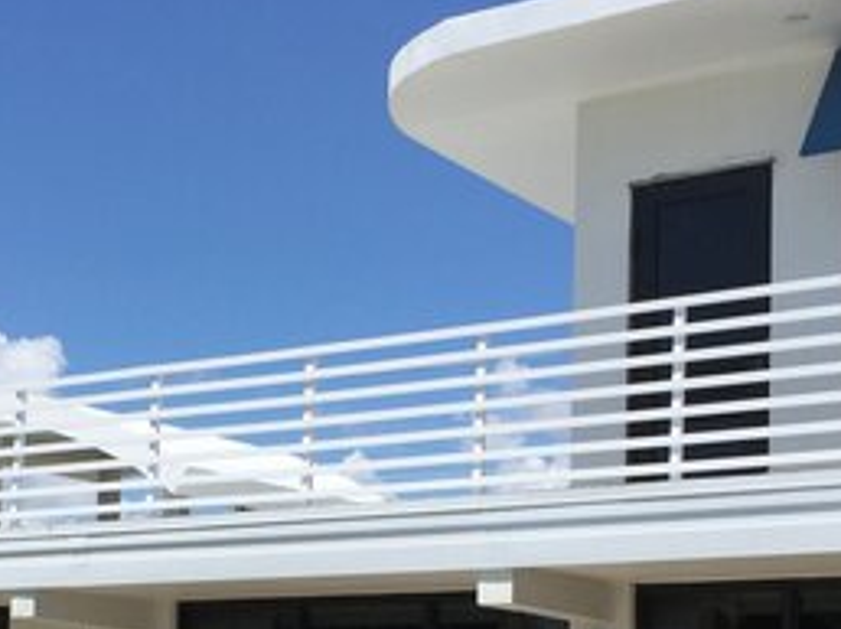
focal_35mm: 72
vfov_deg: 19.7
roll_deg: -1.9
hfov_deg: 26.9
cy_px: 645
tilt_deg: +0.8
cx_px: 277
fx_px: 1748
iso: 32
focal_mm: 4.15
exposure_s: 1/3597
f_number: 2.2
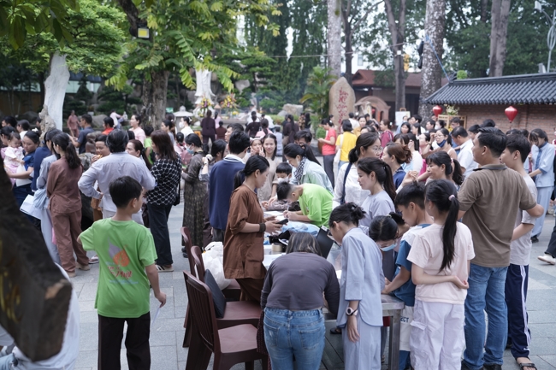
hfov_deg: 49.6
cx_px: 278
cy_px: 185
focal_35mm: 39
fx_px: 602
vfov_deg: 34.2
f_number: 2.8
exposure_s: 1/200
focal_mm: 39
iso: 320
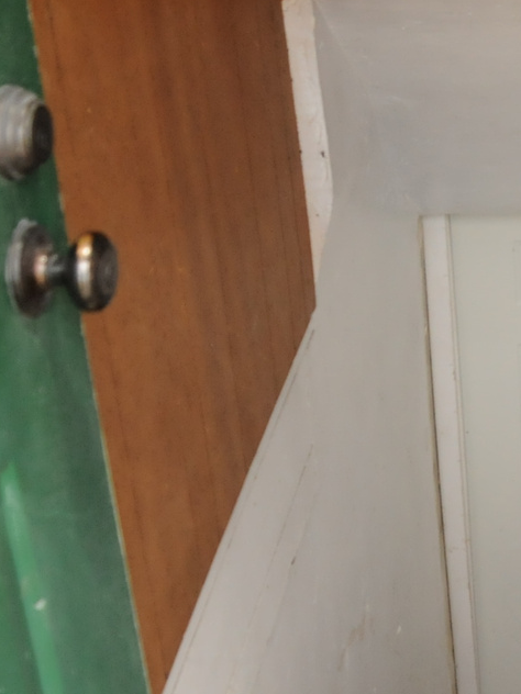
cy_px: 350
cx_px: 656
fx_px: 1686
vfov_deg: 23.3
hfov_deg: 16.7
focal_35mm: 84
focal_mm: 18
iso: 800
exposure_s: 1/125
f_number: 3.5
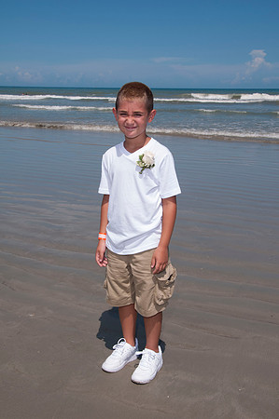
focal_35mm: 42
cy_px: 210
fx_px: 489
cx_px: 140
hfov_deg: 31.8
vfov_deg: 46.4
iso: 100
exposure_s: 1/250
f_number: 11
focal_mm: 28
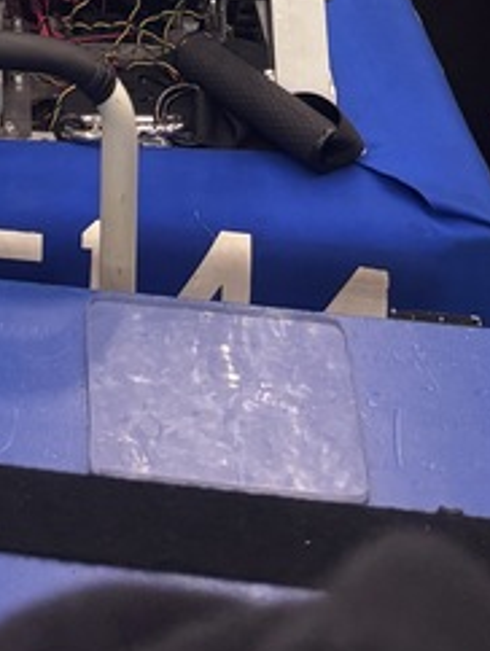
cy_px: -689
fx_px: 2072
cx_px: -355
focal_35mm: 110
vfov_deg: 14.5
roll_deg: -0.2
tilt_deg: -7.6
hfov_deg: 12.5
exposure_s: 1/120
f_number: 1.6
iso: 100
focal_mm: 5.96
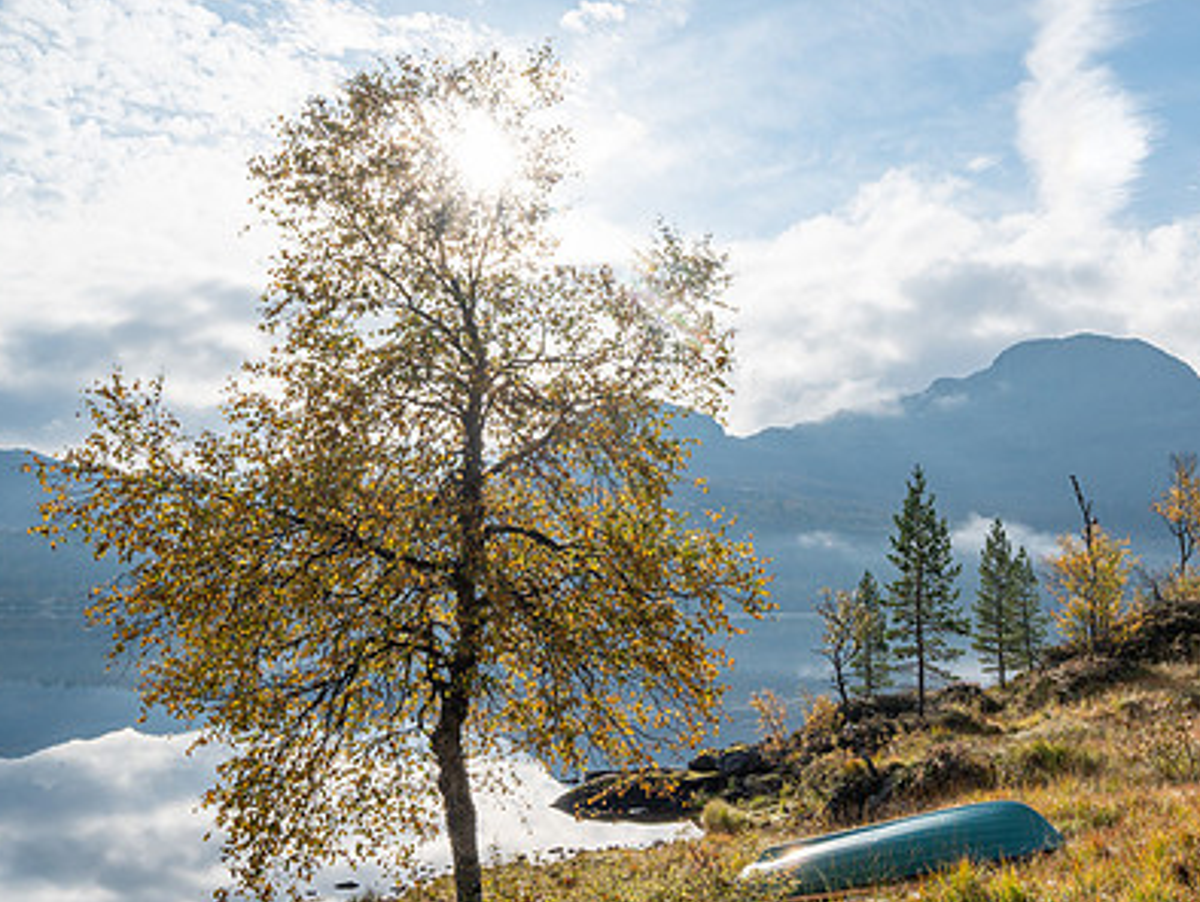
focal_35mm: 38
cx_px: 779
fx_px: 1318
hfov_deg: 48.3
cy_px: 528
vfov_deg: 37.7
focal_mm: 25
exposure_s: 1/250
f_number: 18
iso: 100
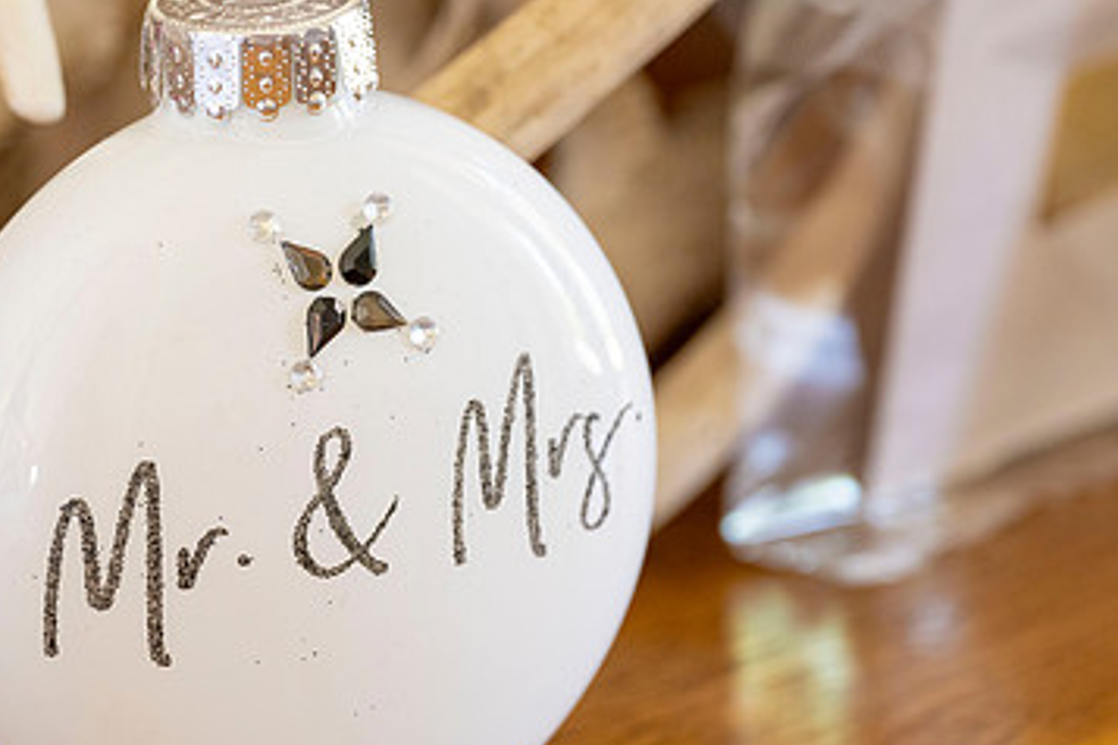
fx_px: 6055
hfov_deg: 10.5
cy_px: 421
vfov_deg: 7.0
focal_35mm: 195
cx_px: 316
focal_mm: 120
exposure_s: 1/50
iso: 800
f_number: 5.6
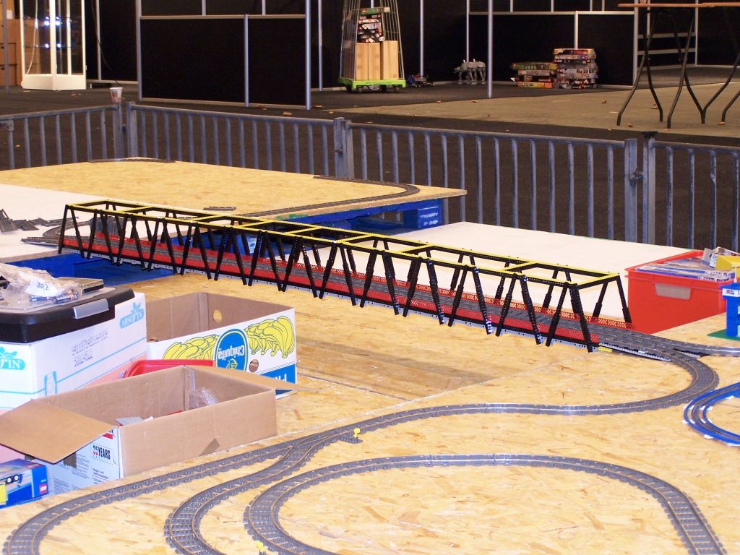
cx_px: 370
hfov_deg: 26.0
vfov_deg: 19.6
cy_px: 278
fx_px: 1603
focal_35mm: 75
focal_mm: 12.4
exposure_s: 1/10
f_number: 3.2
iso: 140
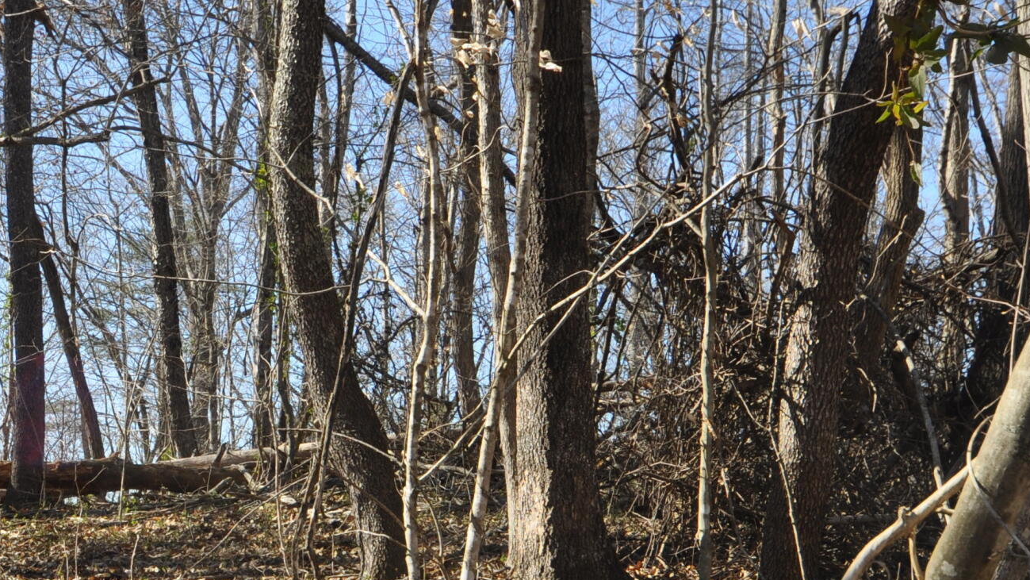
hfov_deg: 35.2
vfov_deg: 20.1
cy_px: 568
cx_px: 256
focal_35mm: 58
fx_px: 1584
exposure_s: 1/200
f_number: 7.1
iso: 200
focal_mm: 16
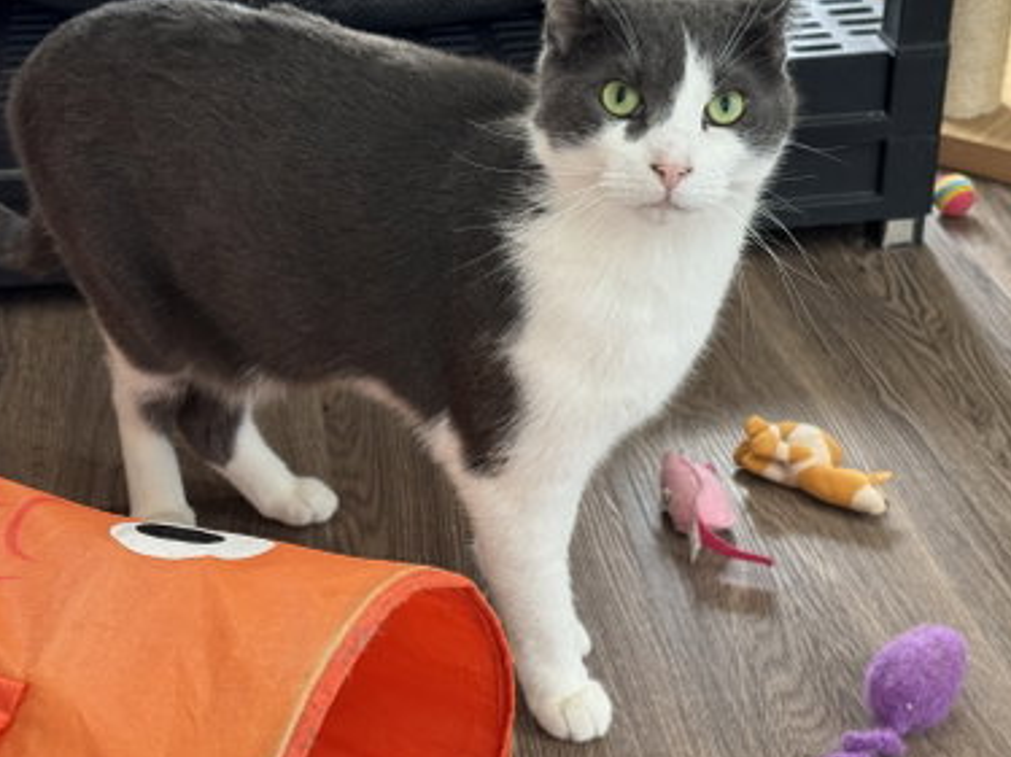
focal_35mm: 64
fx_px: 1869
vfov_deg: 22.9
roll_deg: +0.3
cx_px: 480
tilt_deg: -28.8
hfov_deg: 30.3
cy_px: 327
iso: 100
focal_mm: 6.76
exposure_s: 1/60
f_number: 1.78
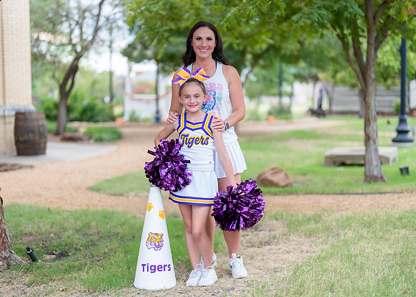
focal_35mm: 54
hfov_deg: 36.4
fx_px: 632
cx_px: 208
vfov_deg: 26.4
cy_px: 148
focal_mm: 50
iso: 200
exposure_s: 1/400
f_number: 1.2
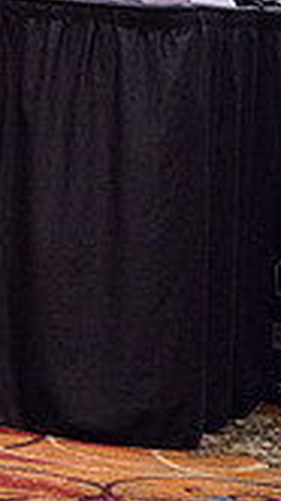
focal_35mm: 242
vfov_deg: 8.8
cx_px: -127
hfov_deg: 5.0
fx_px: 3215
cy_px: -139
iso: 4000
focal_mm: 85
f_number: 4.5
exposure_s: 1/200
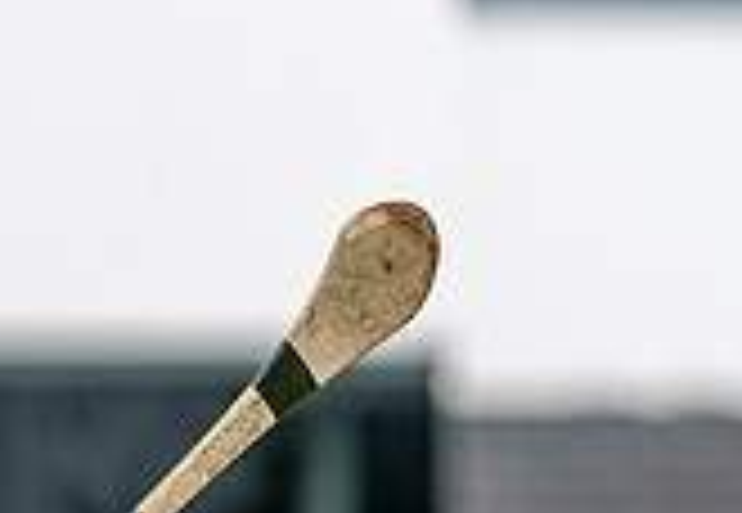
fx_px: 35475
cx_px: -563
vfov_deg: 0.8
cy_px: 715
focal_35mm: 1702
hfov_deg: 1.2
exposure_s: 1/2000
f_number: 2.8
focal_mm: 300
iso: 100
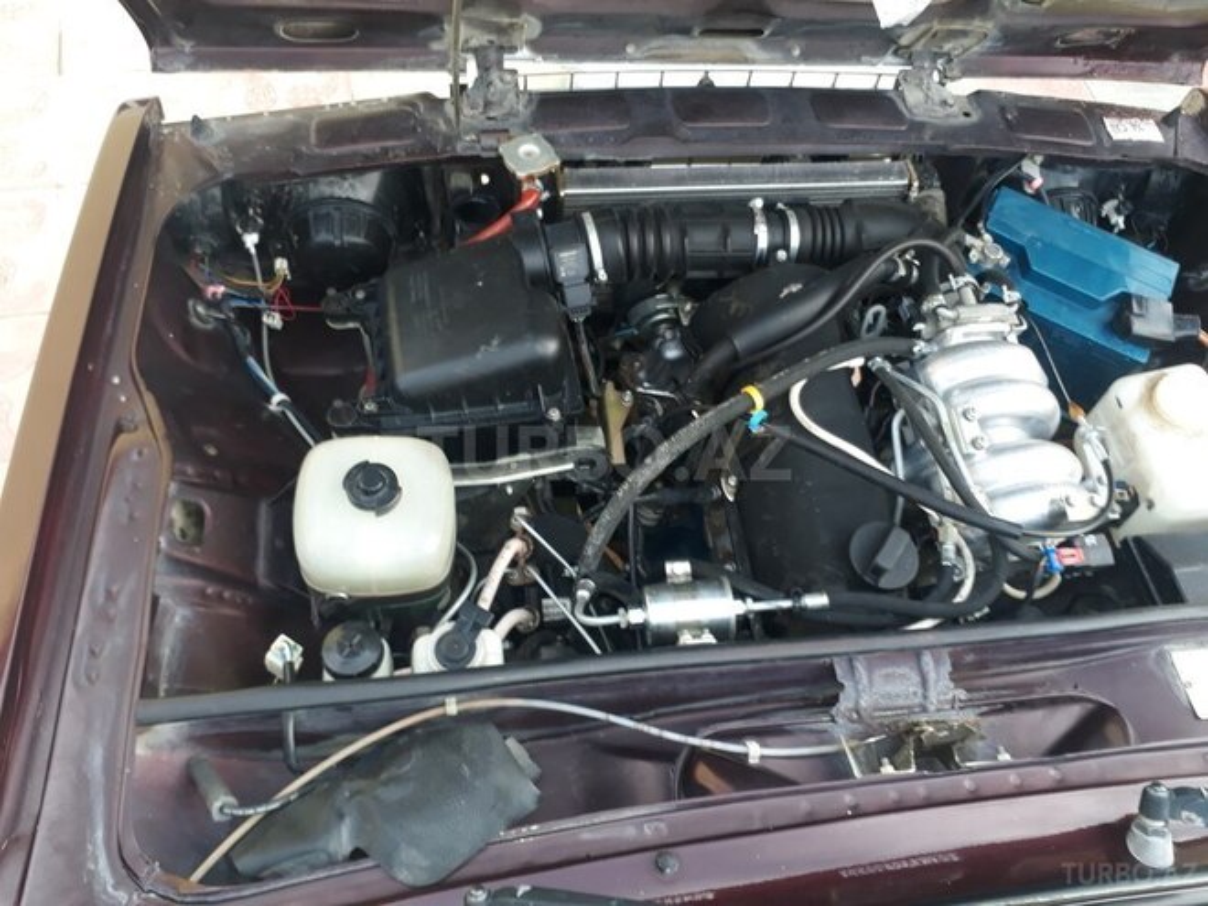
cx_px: 604
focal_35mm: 27
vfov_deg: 51.4
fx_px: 942
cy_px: 453
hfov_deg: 65.3
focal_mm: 3.6
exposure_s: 1/50
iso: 40
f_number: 1.9
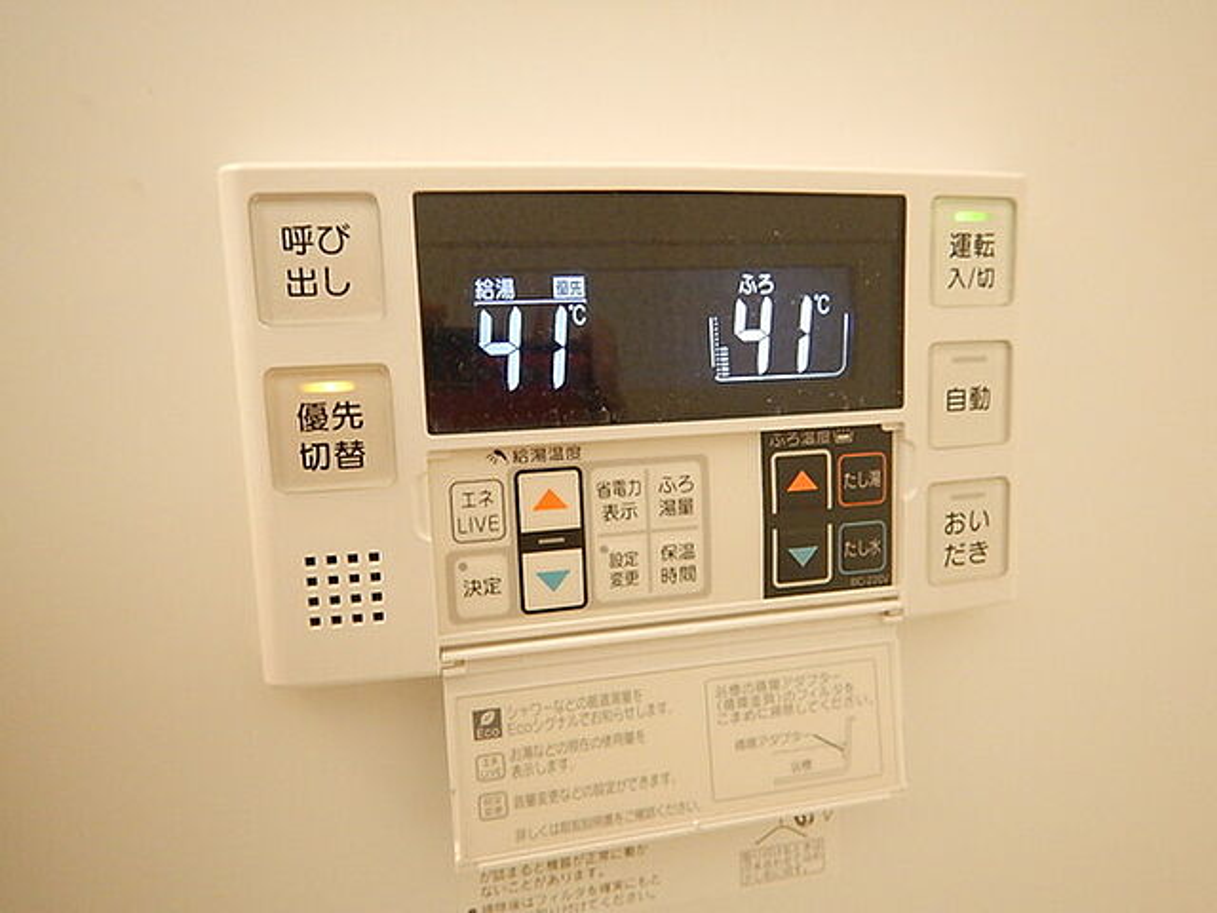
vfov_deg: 56.8
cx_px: 608
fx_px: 844
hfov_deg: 71.6
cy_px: 456
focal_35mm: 24
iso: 400
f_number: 2.8
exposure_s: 1/13
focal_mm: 4.3
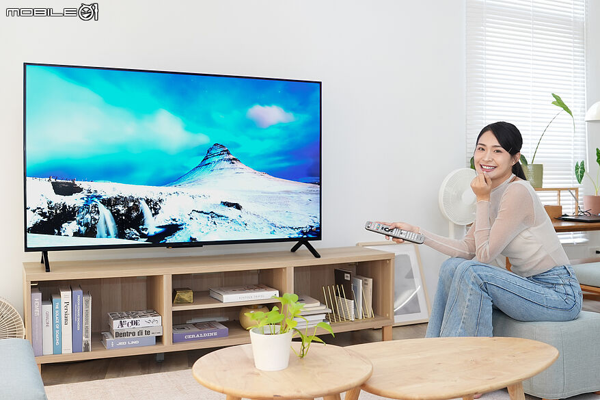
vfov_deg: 35.9
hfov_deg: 51.9
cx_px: 300
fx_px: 617
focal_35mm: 37
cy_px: 200
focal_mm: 25
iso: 500
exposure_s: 1/160
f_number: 2.8
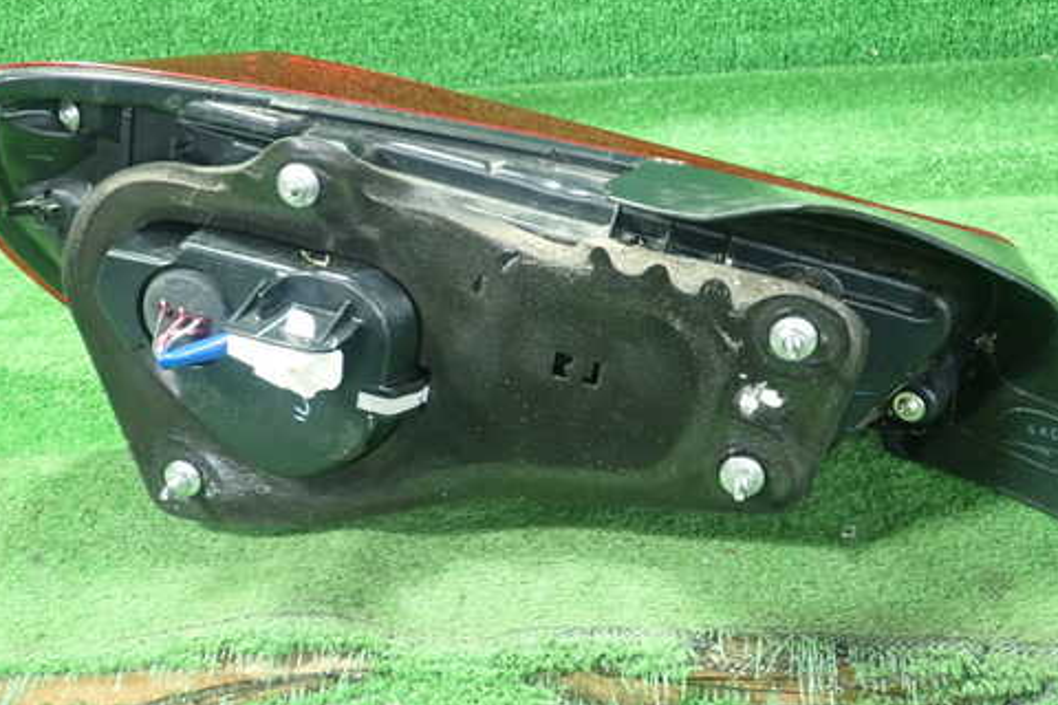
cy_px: 269
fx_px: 1146
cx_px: 529
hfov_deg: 49.6
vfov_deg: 34.1
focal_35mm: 39
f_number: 2.3
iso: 800
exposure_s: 1/60
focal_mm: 5.5
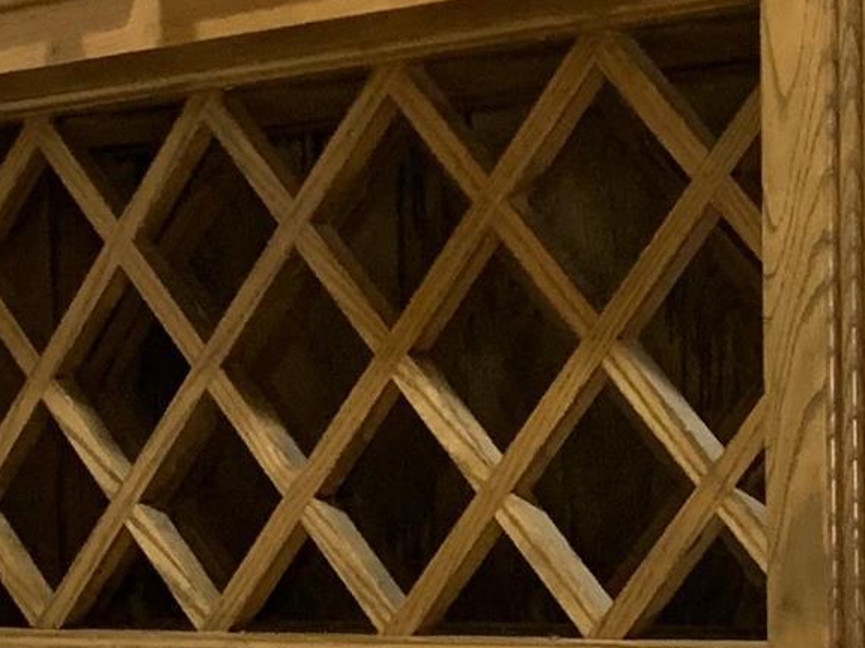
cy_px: 695
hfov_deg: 14.2
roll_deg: +1.1
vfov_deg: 10.5
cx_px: 400
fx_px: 3473
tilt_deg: -3.9
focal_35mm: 139
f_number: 1.8
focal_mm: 4.25
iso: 250
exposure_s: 1/60
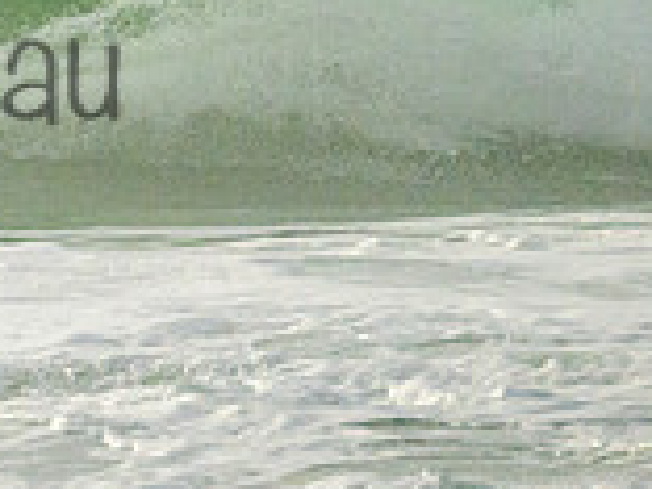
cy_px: 23
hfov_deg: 0.7
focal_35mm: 2861
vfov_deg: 0.5
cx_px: -322
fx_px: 53888
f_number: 11
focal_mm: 800
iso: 3200
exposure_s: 1/8000
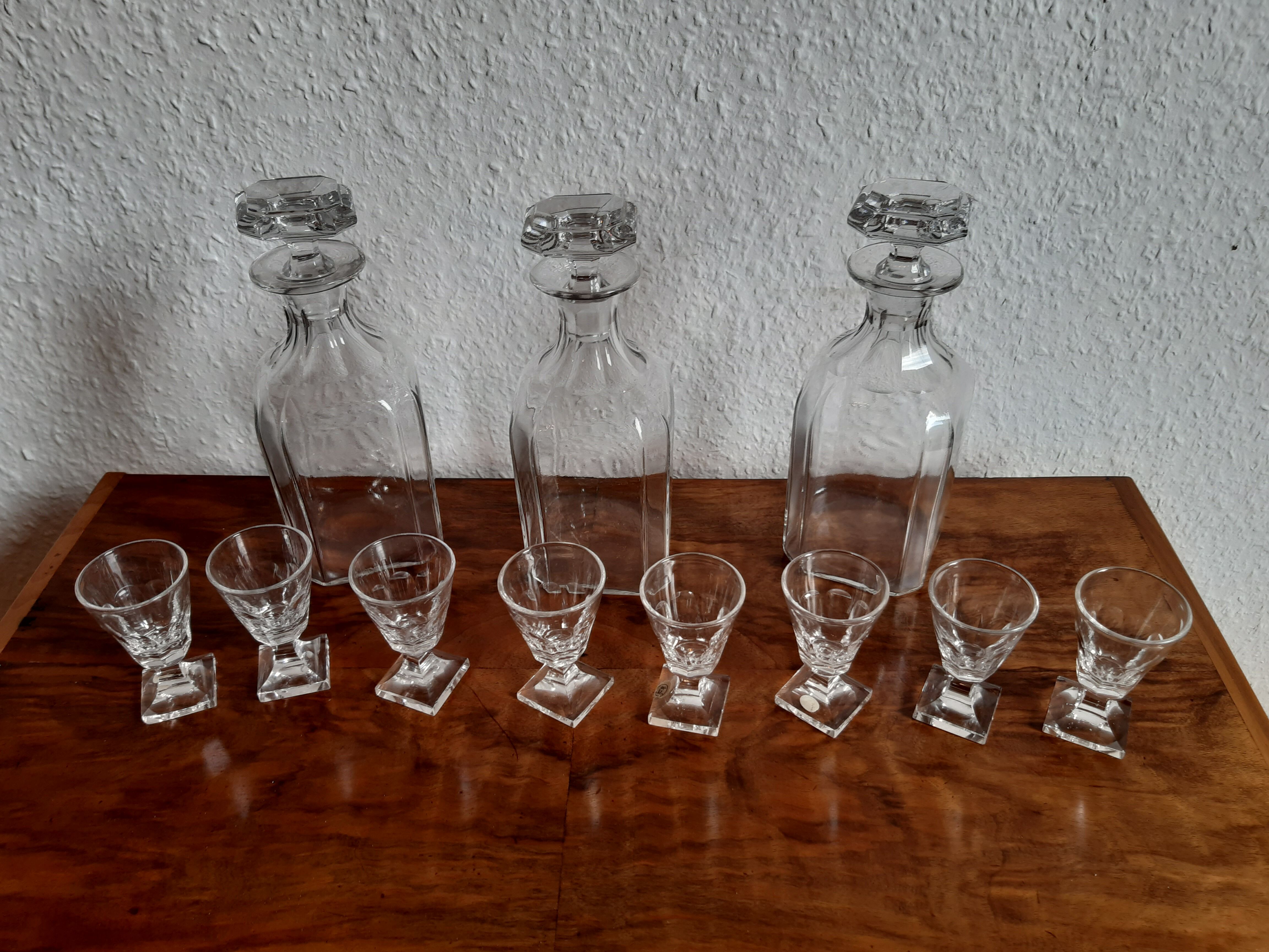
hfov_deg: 67.3
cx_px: 634
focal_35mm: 26
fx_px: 953
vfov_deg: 53.1
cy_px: 476
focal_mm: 3.92
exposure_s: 1/50
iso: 40
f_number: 1.7
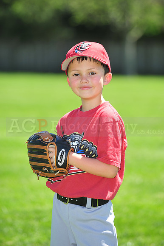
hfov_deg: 6.9
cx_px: 82
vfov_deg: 10.3
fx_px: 1368
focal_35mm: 200
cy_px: 123
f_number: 4.5
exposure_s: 1/500
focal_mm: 200
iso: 200
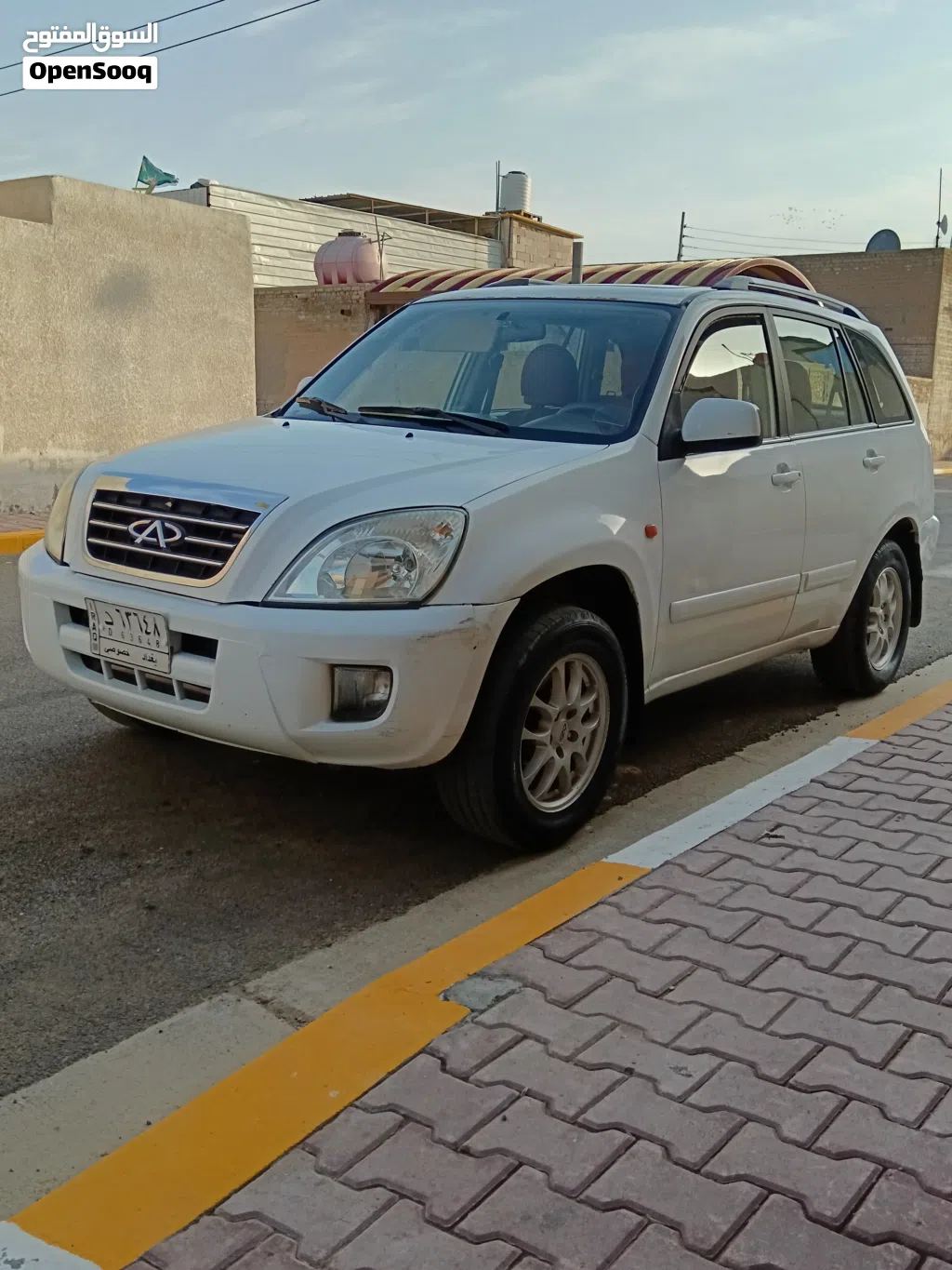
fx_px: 1247
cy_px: 635
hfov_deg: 41.8
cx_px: 476
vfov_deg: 54.0
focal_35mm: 34
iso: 101
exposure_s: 1/644
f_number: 1.9
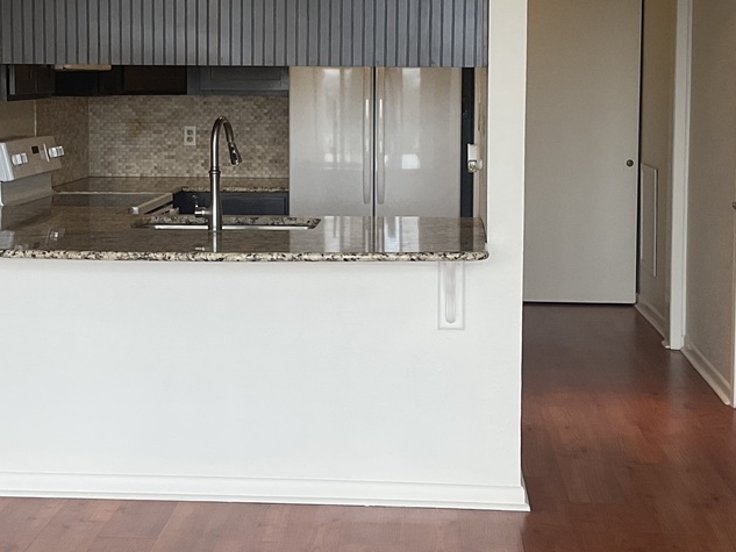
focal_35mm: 66
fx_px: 1404
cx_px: 319
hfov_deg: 29.4
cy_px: 182
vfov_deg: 22.2
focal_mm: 3
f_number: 1.8
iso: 40
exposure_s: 1/120
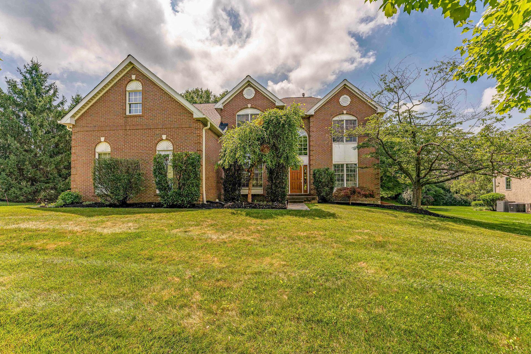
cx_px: 275
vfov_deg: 77.2
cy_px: 187
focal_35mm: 15
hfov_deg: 100.4
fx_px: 221
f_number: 7.1
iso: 160
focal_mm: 14
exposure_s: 1/1250
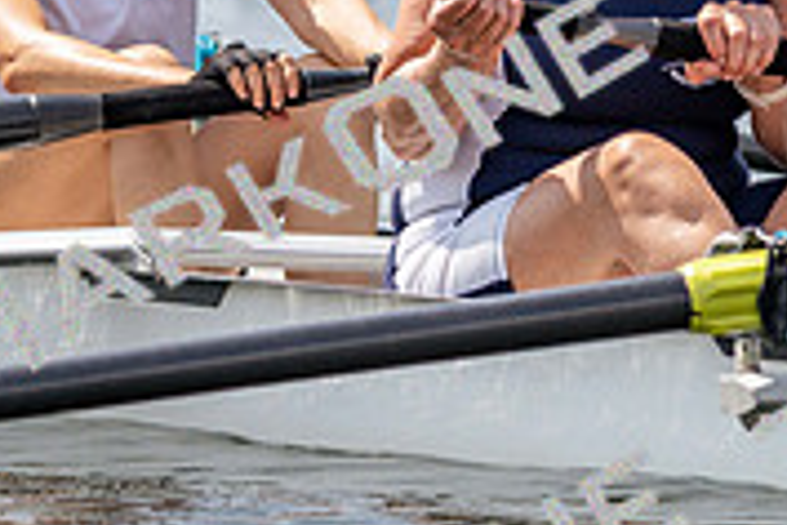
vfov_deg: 2.1
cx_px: 516
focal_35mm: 657
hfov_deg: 3.1
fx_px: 14362
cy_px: -29
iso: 200
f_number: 5.6
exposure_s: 1/1600
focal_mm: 200
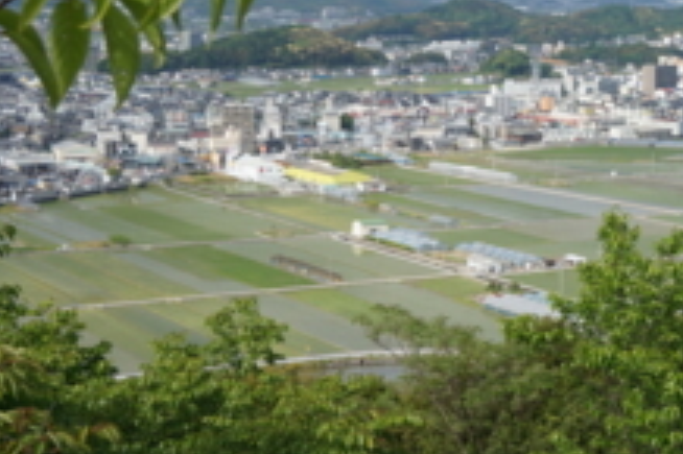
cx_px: 799
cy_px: 58
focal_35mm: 103
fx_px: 1960
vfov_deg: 13.1
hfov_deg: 18.8
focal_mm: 25
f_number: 9
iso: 100
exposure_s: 1/160
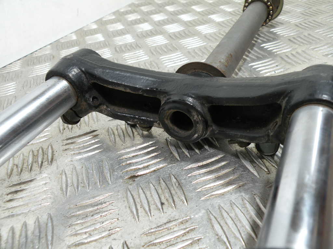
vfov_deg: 42.9
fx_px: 317
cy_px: 124
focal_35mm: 33
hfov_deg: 55.4
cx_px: 166
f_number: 3.2
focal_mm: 5.8
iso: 128
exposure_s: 1/75.1
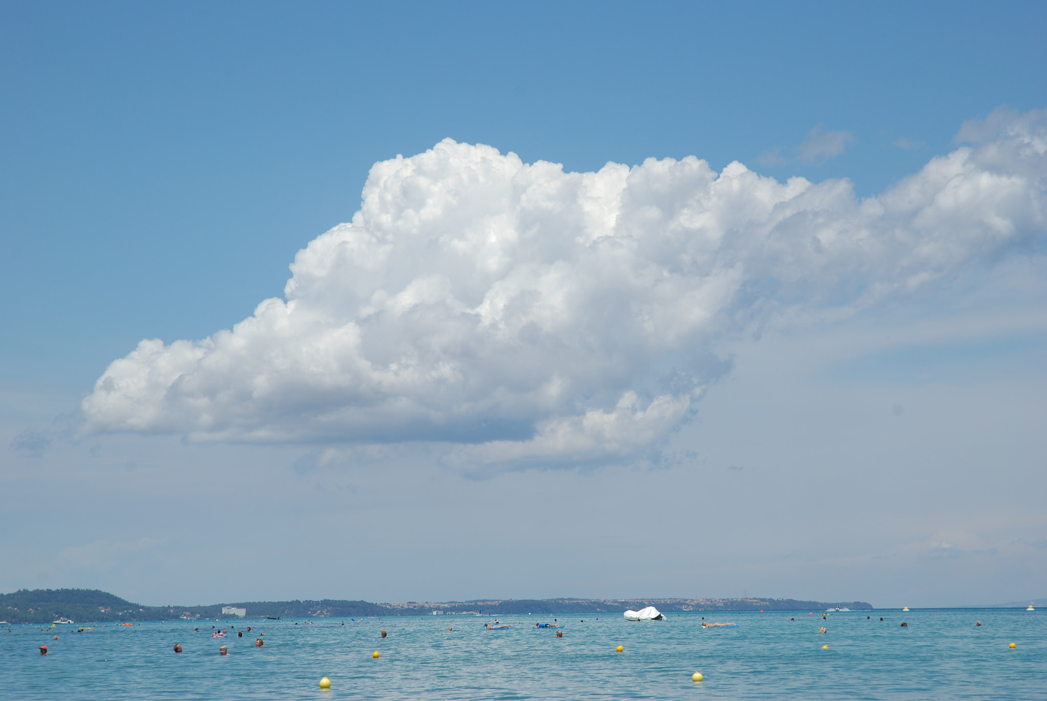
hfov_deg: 19.4
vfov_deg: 13.1
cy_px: 350
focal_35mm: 105
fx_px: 3057
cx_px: 524
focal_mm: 70
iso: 125
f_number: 10
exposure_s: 1/250
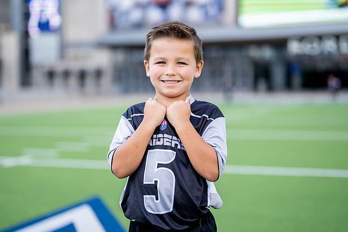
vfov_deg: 21.6
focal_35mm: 63
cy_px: 101
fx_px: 609
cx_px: 170
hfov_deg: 31.9
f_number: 1.2
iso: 100
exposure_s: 1/2000
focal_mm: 50
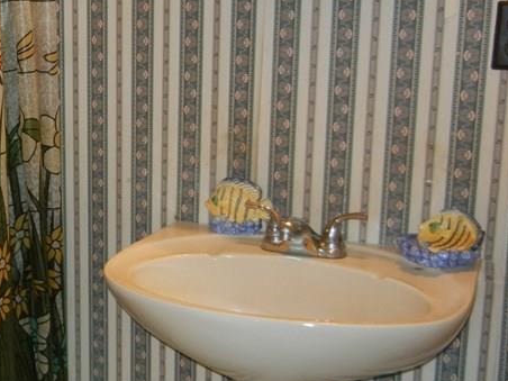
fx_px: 998
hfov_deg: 26.5
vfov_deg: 21.6
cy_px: 196
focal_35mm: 68
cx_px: -35
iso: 200
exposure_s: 1/30
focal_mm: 5.4
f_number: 3.5
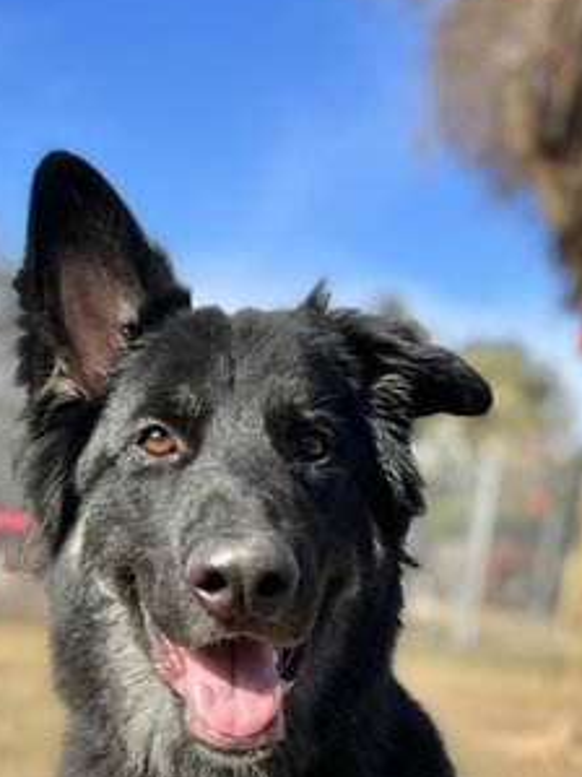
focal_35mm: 58
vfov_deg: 31.2
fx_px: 1301
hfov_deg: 25.2
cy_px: 745
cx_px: 340
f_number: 1.6
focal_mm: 5.1
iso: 50
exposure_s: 1/2179
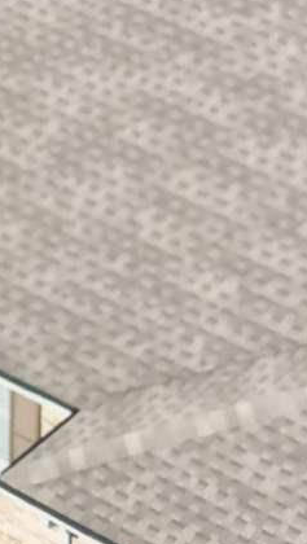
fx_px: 2757
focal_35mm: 191
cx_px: -115
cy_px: 115
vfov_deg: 11.2
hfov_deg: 6.3
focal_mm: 6.72
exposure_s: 1/2000
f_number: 1.7
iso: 110
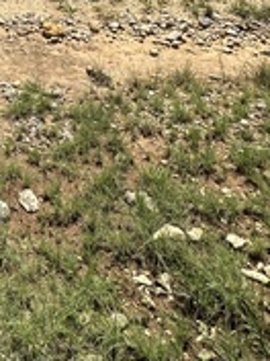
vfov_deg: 27.8
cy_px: -156
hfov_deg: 25.0
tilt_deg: -3.3
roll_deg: +0.7
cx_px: -76
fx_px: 530
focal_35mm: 51
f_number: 2.2
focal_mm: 2.22
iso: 50
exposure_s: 1/2398
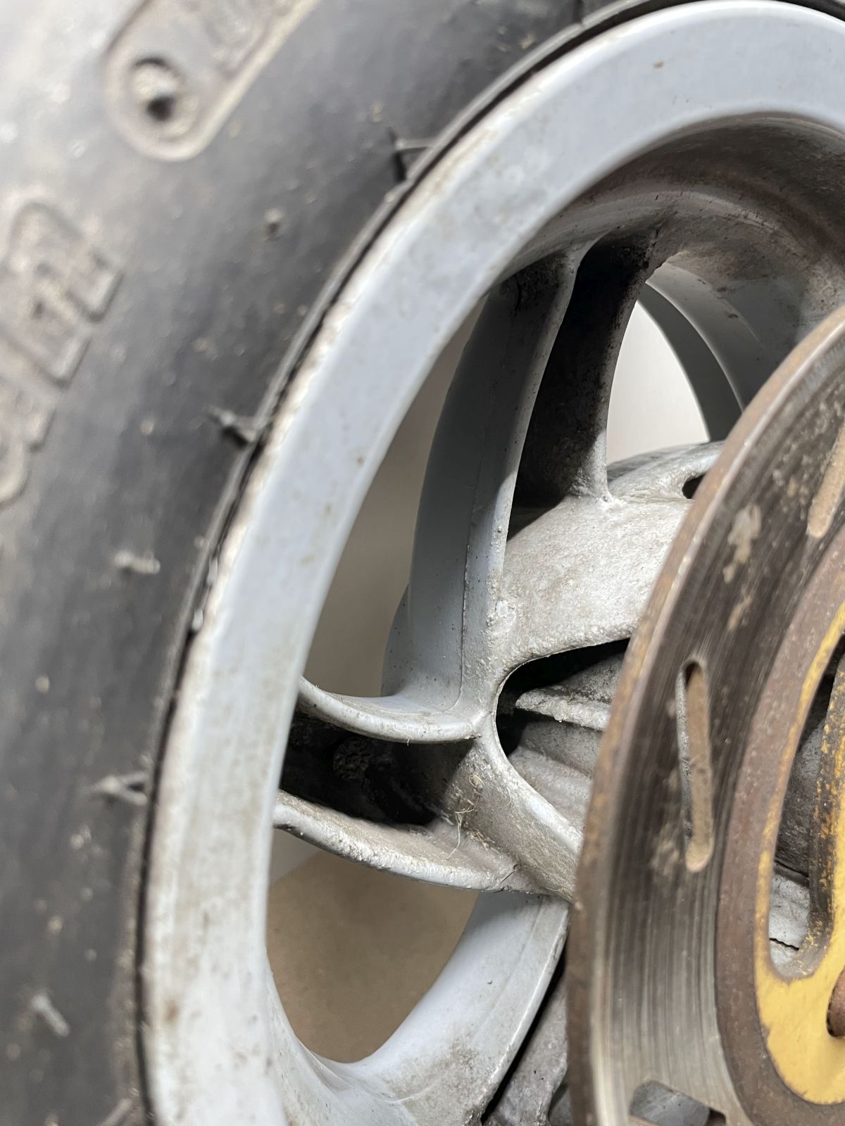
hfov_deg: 53.1
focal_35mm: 26
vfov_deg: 67.3
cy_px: 563
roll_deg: -4.7
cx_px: 422
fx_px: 846
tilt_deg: -36.7
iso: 160
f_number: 1.6
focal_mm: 4.2
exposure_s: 1/50
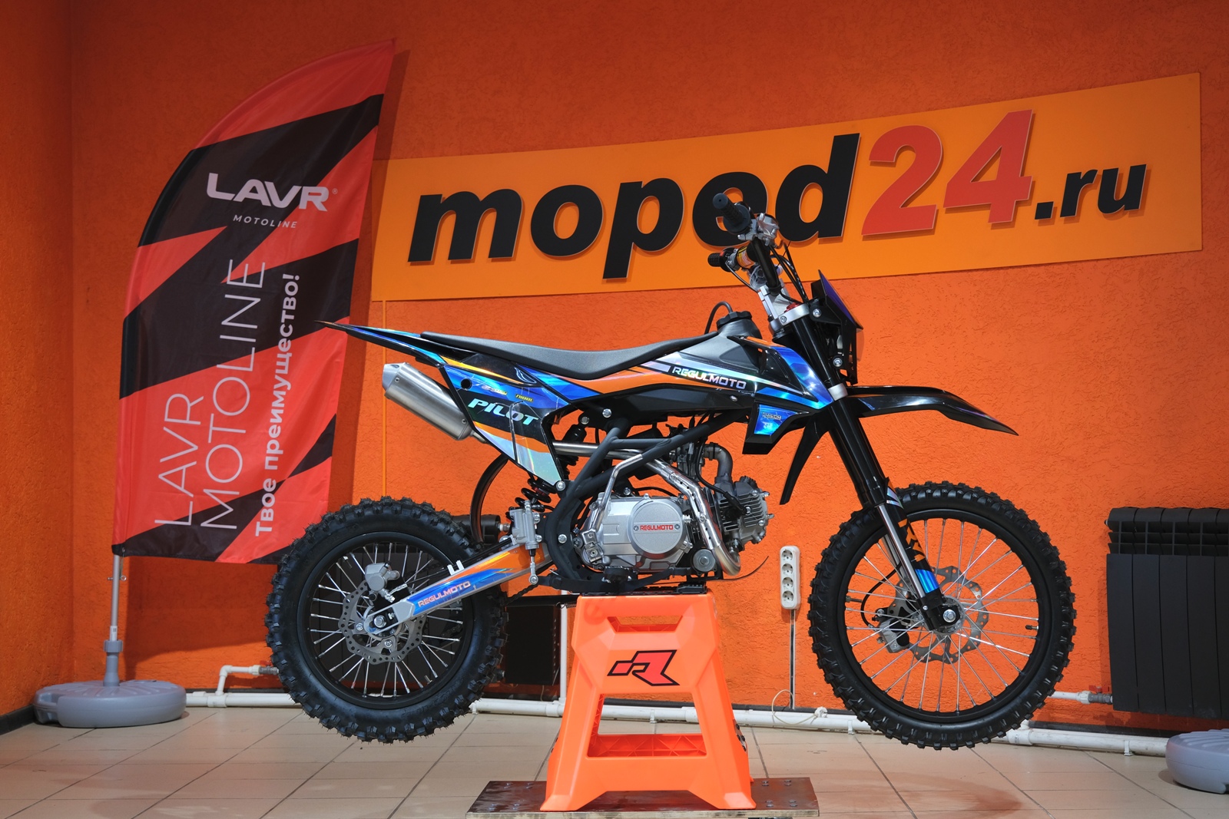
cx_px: 614
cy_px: 410
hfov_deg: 40.3
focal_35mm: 49
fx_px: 1673
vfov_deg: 27.5
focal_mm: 32.5
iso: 800
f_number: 4
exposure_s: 1/60
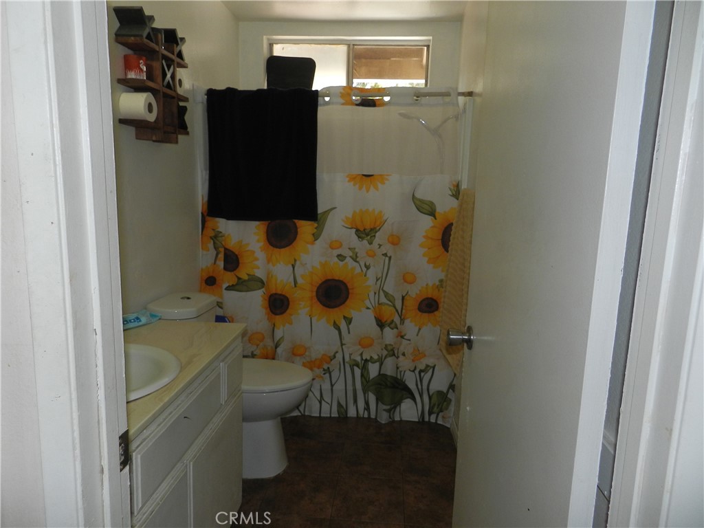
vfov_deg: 58.9
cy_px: 264
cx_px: 352
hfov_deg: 73.9
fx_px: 468
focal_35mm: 23
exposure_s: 1/30
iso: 200
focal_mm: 4
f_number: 3.4
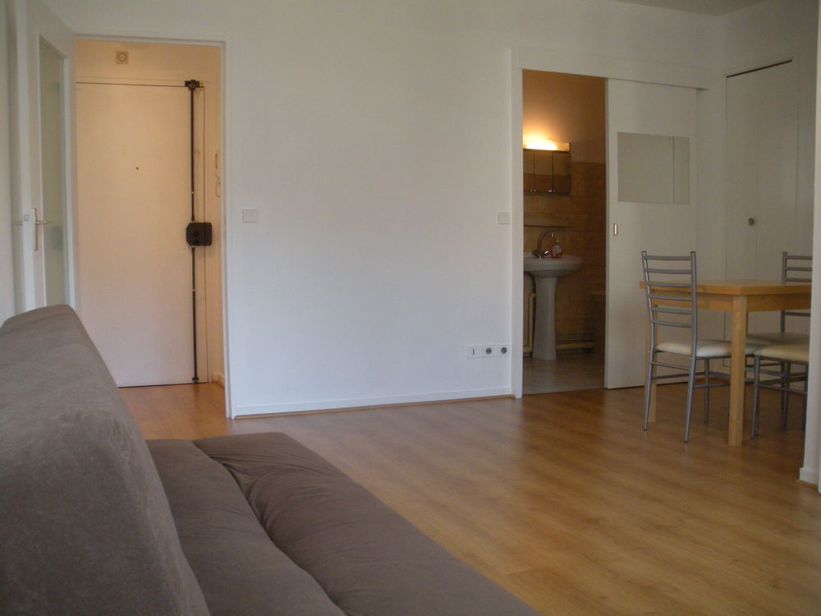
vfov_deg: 39.7
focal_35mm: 36
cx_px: 410
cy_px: 308
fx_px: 854
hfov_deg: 51.4
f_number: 3.5
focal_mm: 6.3
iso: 248
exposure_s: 1/62.8
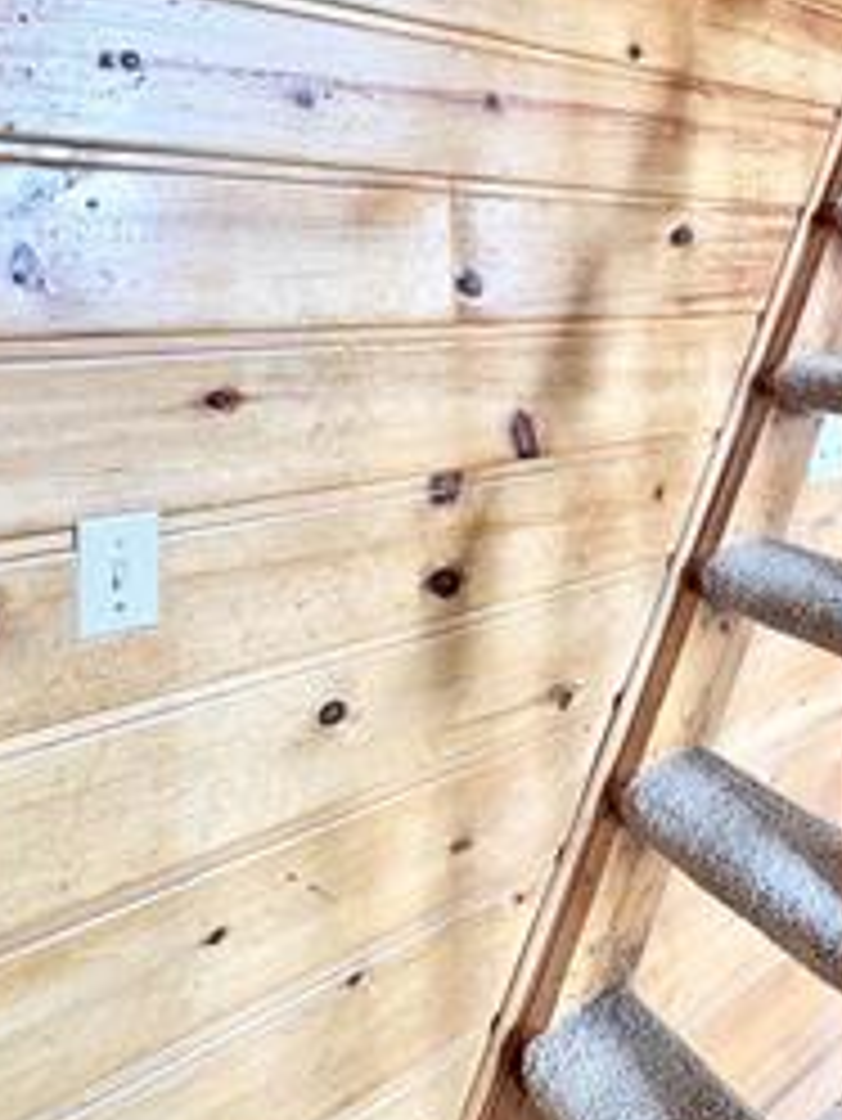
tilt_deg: -1.1
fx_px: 875
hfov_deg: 49.8
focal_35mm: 27
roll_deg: +0.3
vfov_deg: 62.5
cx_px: 608
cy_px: 315
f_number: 2.2
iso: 250
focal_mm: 2.22
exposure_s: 1/60
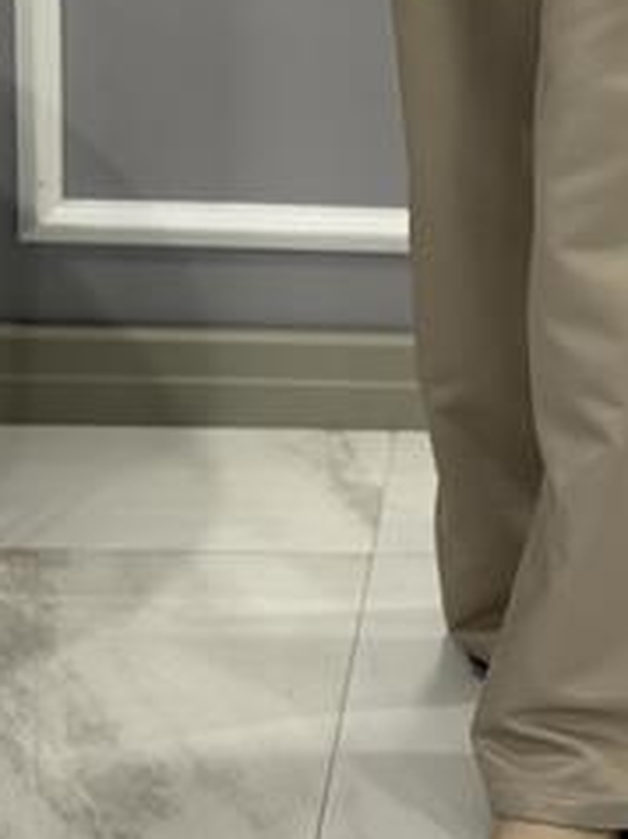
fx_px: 2544
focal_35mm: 105
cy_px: 78
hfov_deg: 13.9
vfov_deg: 18.4
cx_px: 614
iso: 100
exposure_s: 1/60
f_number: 1.78
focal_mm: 6.76
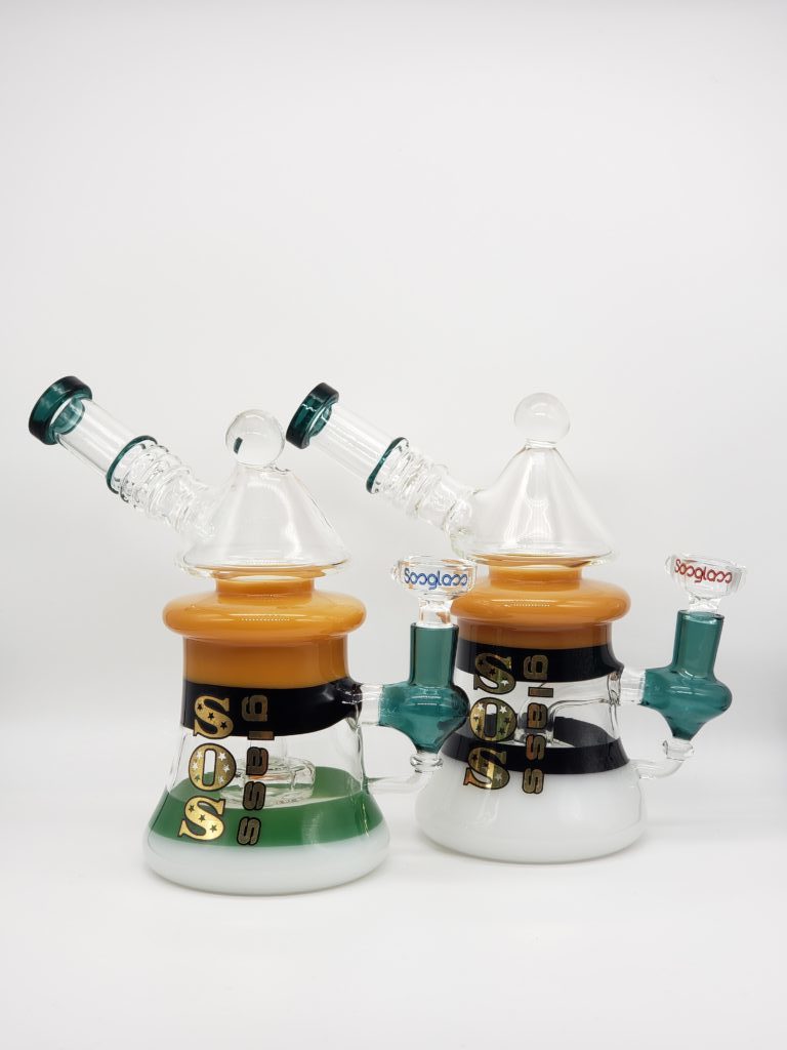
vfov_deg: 36.8
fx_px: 1576
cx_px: 394
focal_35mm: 52
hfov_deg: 28.0
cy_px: 525
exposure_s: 1/120
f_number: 2.4
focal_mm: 6
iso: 32
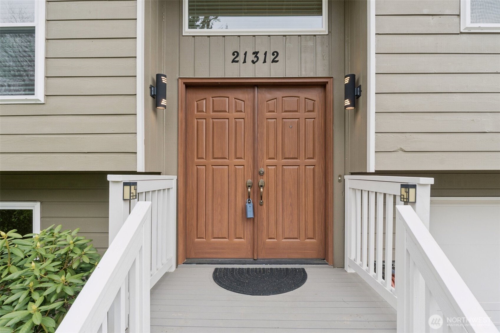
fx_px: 260
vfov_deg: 65.2
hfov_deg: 87.7
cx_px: 250
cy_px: 166
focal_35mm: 19
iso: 250
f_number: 9
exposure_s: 1/30
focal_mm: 12.5
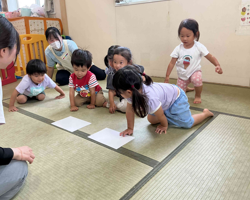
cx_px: 120
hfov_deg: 57.2
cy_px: 98
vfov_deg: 47.1
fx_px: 229
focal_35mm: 31
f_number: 1.8
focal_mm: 3
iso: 64
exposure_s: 1/100
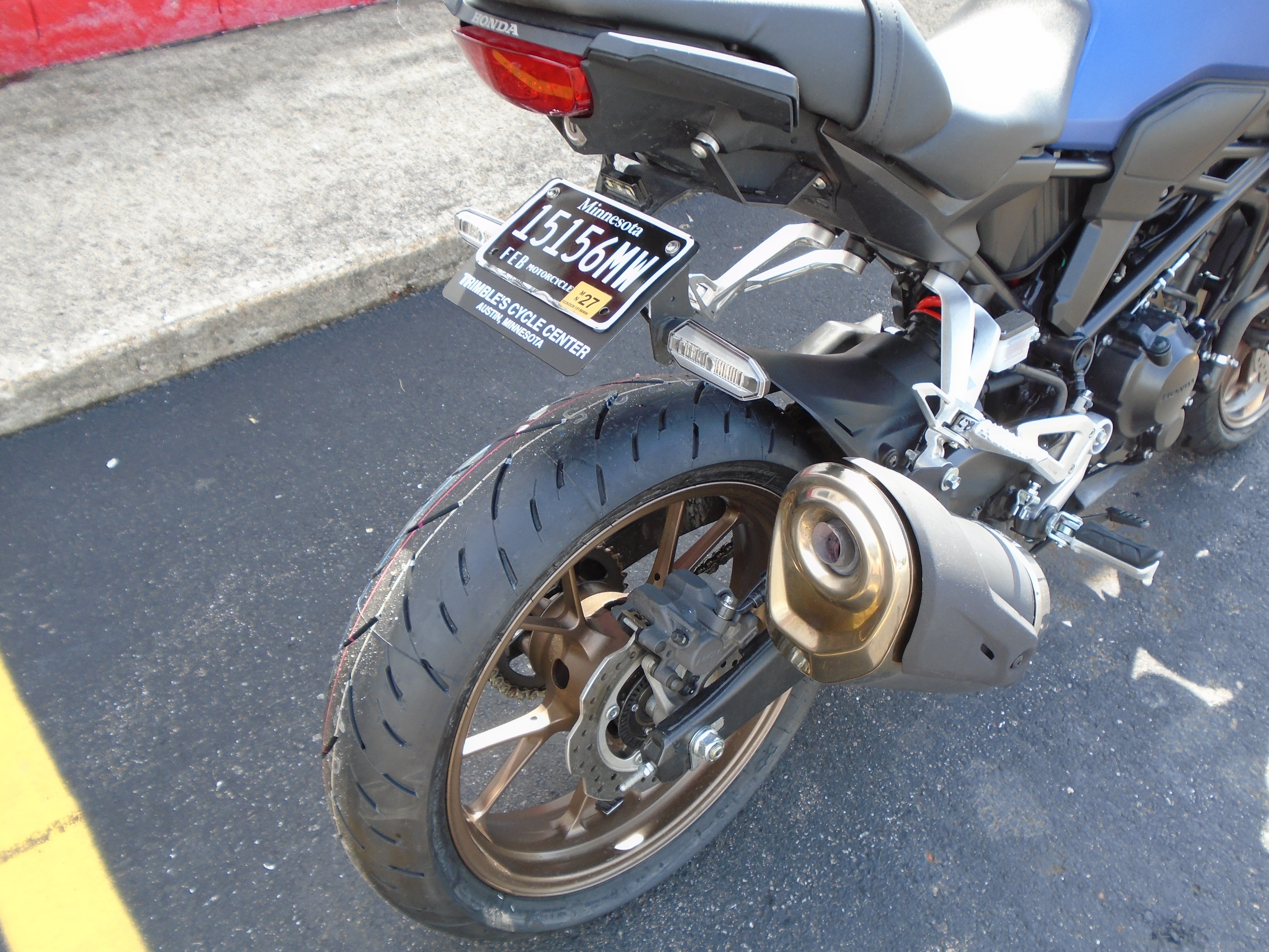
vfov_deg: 45.4
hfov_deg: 58.4
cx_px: 634
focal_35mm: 31
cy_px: 476
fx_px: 1136
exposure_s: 1/100
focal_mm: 5.5
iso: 100
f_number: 3.5
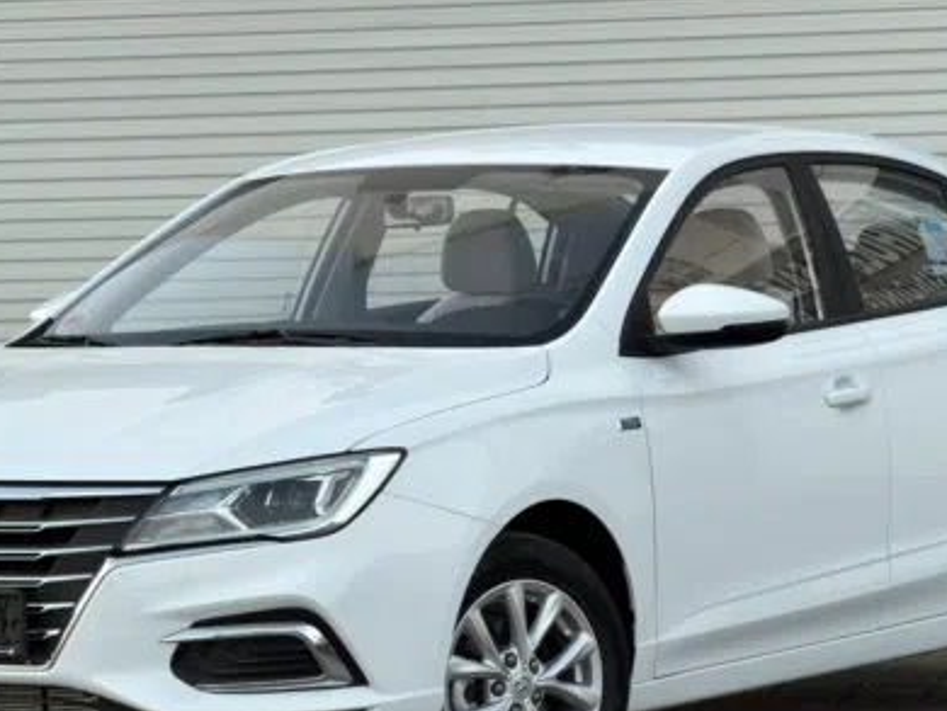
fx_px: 4489
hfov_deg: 12.0
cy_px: 408
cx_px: 452
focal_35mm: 164
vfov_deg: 9.1
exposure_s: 1/121
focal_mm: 16.89
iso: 250
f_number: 2.8
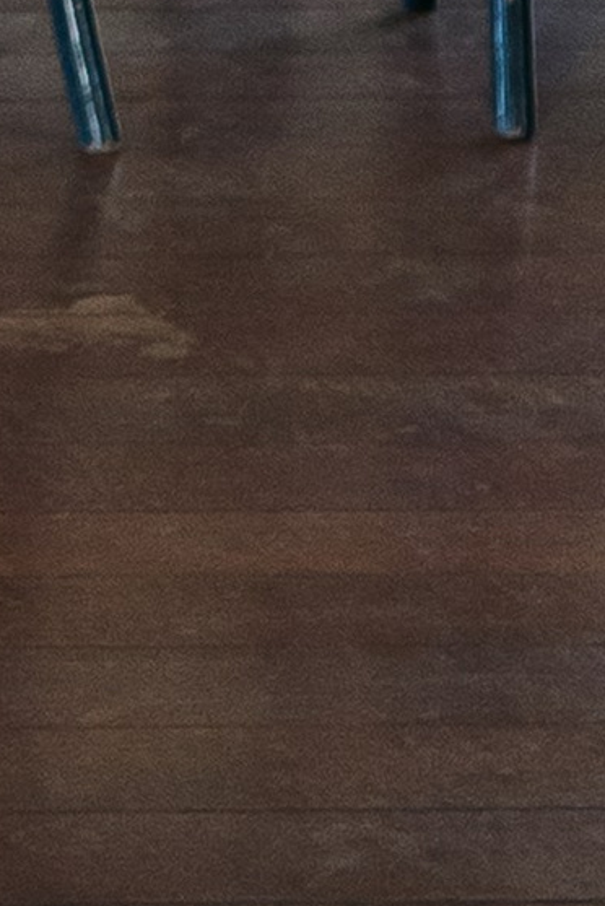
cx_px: -1379
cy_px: -1389
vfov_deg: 6.3
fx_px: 7804
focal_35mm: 310
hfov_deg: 4.2
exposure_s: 1/200
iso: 500
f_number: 2.8
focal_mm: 30
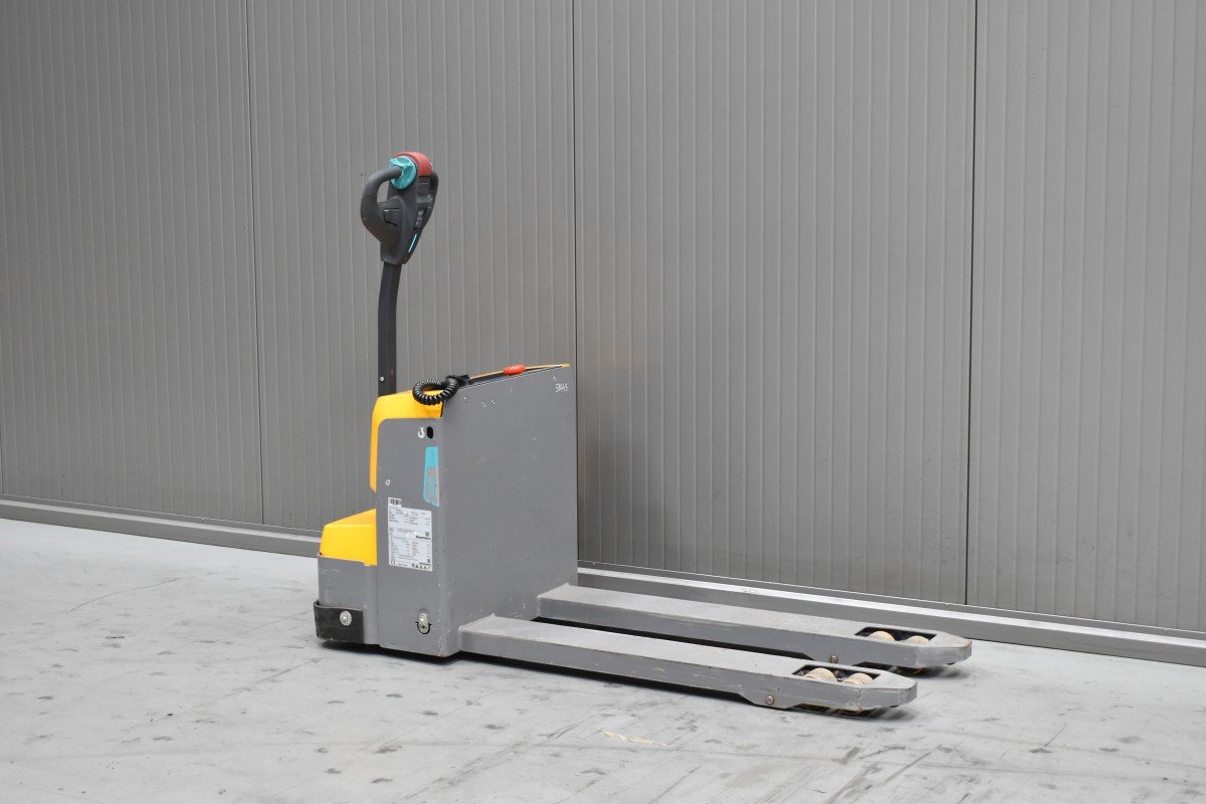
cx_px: 603
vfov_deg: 25.1
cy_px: 402
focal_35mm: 54
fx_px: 1809
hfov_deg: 36.9
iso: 1250
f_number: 5.6
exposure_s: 1/30
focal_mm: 36
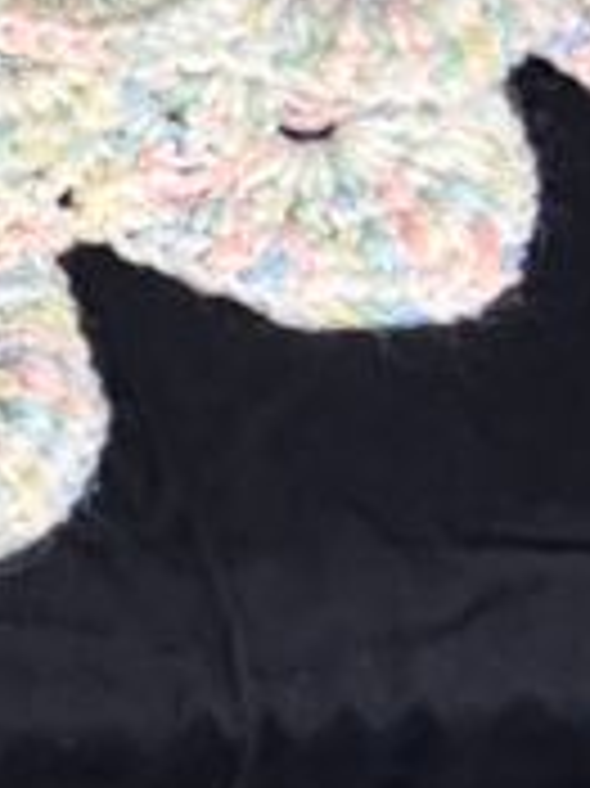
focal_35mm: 178
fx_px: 4050
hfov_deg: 7.1
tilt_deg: -36.9
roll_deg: -2.2
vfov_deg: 10.0
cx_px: -1365
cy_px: -991
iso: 100
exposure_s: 1/60
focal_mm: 5.96
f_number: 1.6
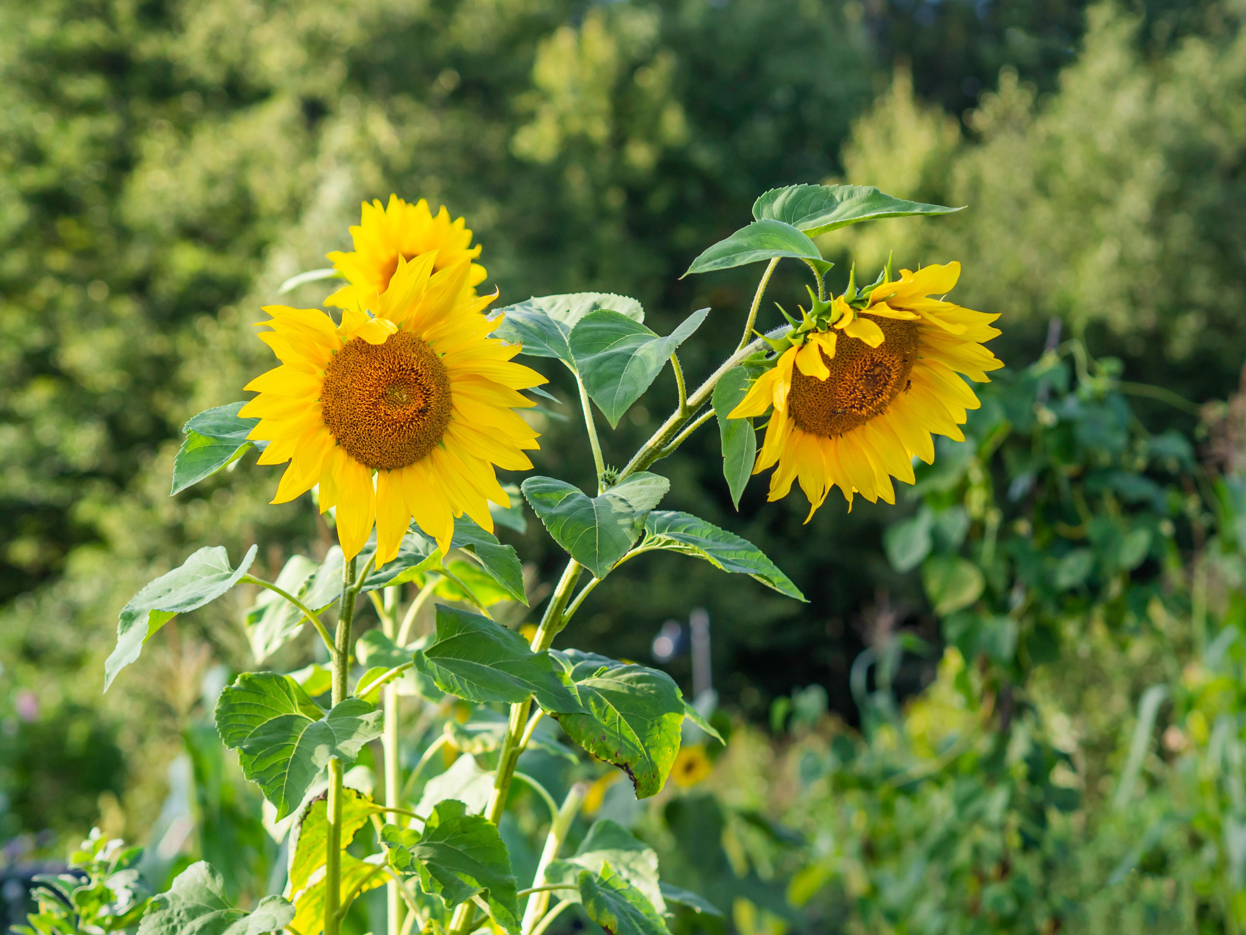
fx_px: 3240
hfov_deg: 21.8
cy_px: 468
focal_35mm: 90
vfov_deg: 16.4
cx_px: 623
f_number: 2.8
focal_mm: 45
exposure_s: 1/1600
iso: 400
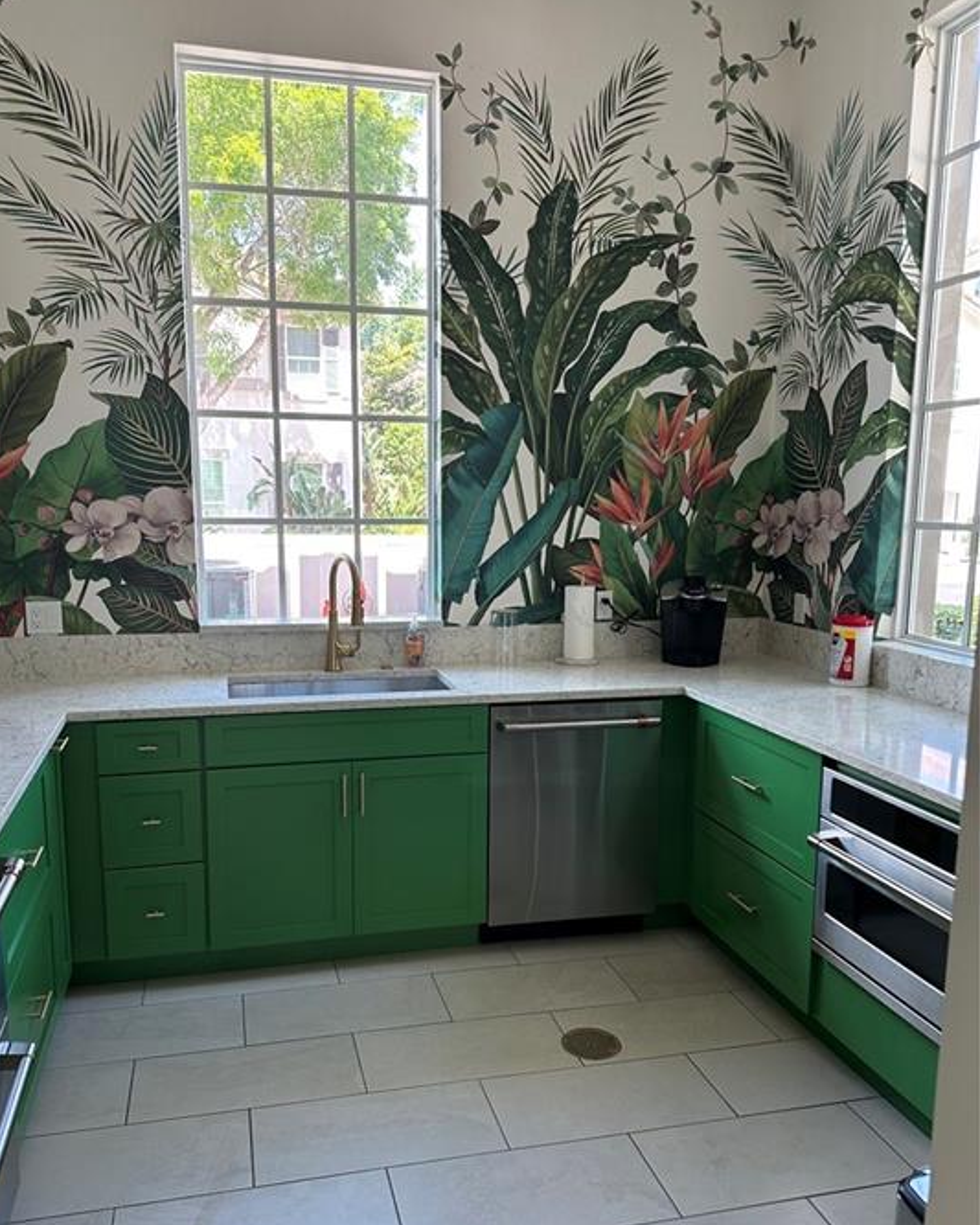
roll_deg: -1.6
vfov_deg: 64.0
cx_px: 452
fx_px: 979
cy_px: 655
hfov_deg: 53.1
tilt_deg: -12.6
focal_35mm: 27
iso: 100
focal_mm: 6.86
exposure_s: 1/121
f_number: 1.78
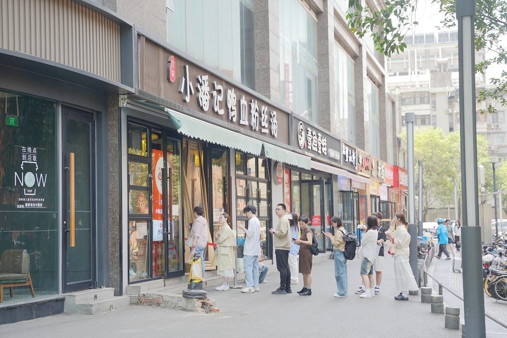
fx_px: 760
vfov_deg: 25.1
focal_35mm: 54
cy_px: 169
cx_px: 254
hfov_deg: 36.9
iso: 250
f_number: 4
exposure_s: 1/160
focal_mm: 54
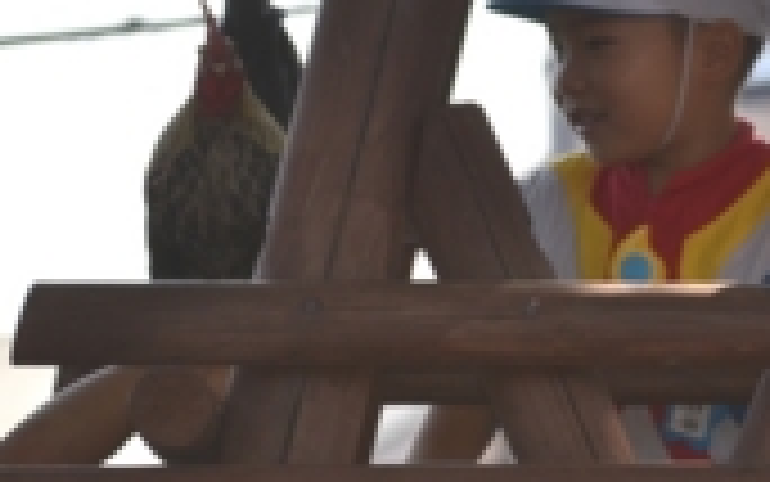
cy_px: 268
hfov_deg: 3.9
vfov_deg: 2.4
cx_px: 234
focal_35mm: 538
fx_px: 11294
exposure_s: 1/200
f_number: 7.1
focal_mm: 150
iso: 100
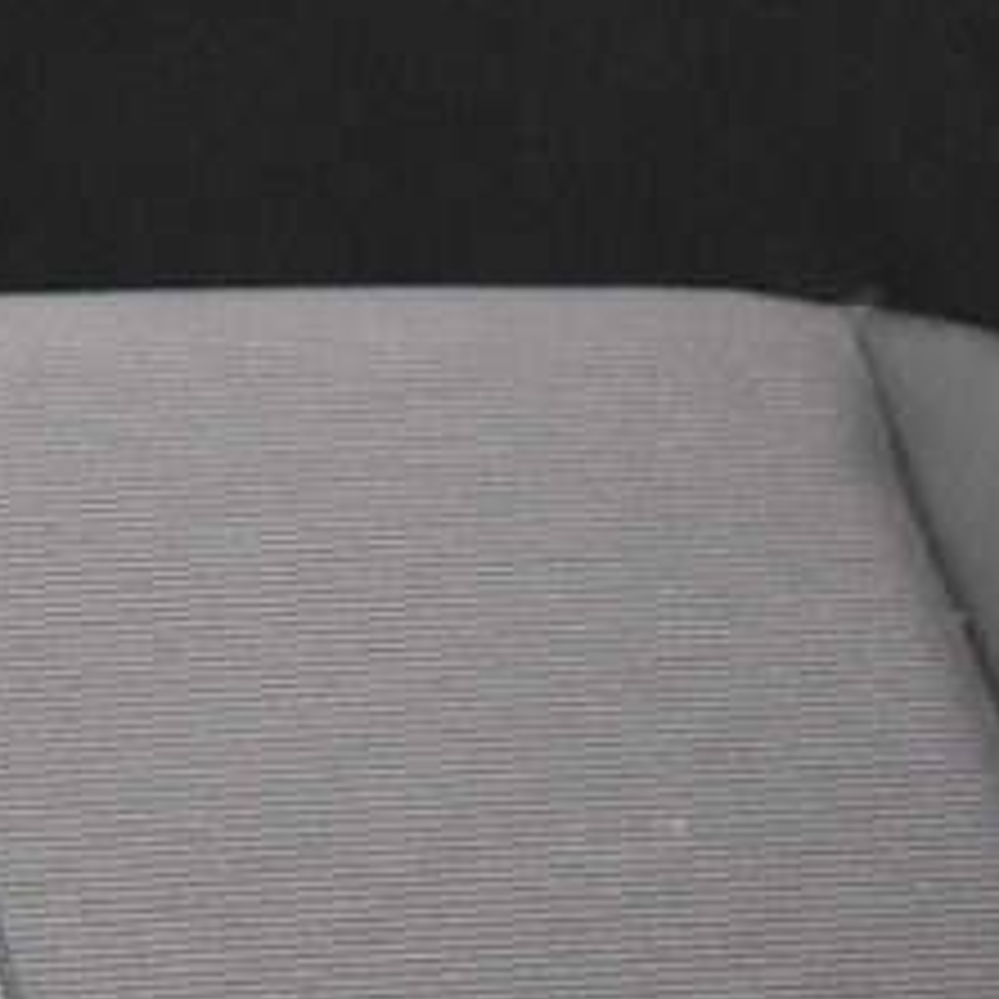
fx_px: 6128
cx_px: -2403
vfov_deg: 8.9
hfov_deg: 7.6
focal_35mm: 188
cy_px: -918
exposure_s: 1/25
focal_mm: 17
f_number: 2.8
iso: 5000
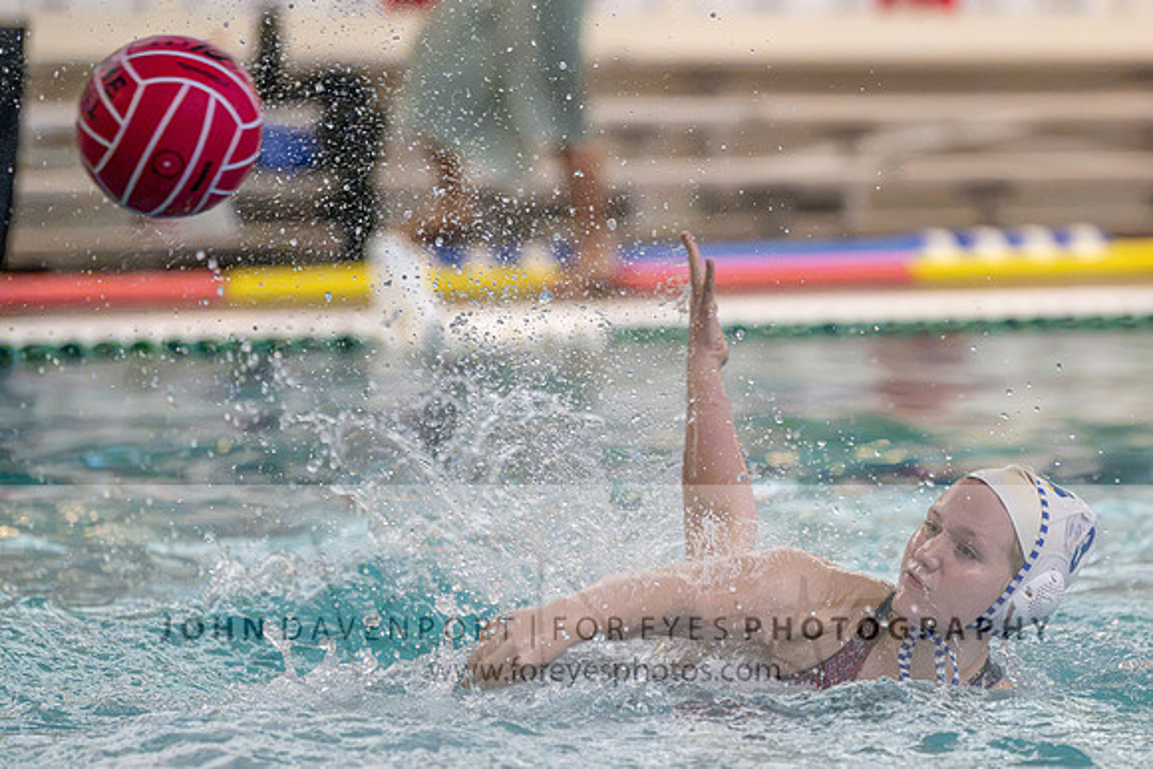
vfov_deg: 4.8
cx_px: 890
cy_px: 347
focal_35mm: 286
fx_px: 9148
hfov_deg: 7.2
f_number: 2.8
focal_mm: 185
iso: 8000
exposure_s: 1/1000
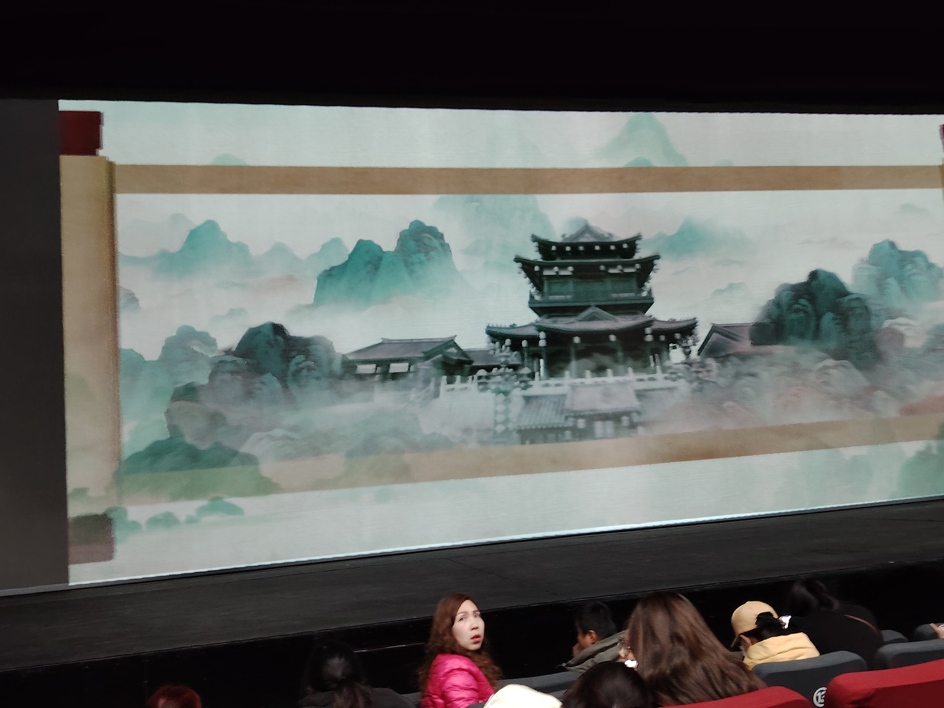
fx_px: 900
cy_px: 351
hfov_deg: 55.4
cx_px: 468
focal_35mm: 33
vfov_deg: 42.9
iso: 5703
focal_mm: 5.25
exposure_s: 1/25
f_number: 1.75
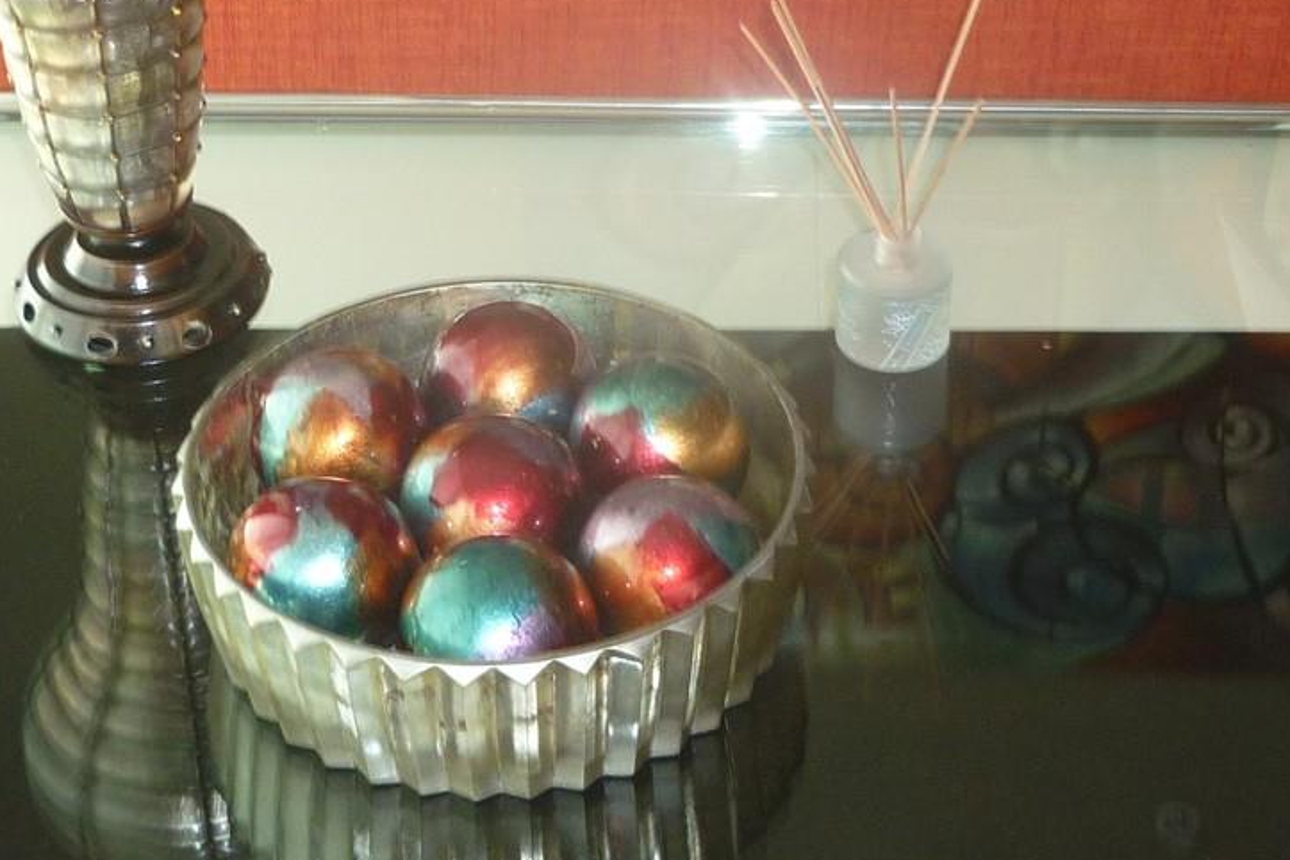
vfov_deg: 17.9
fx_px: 2723
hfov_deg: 26.6
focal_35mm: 76
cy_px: 287
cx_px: 567
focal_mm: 5.5
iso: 125
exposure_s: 1/30
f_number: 2.8
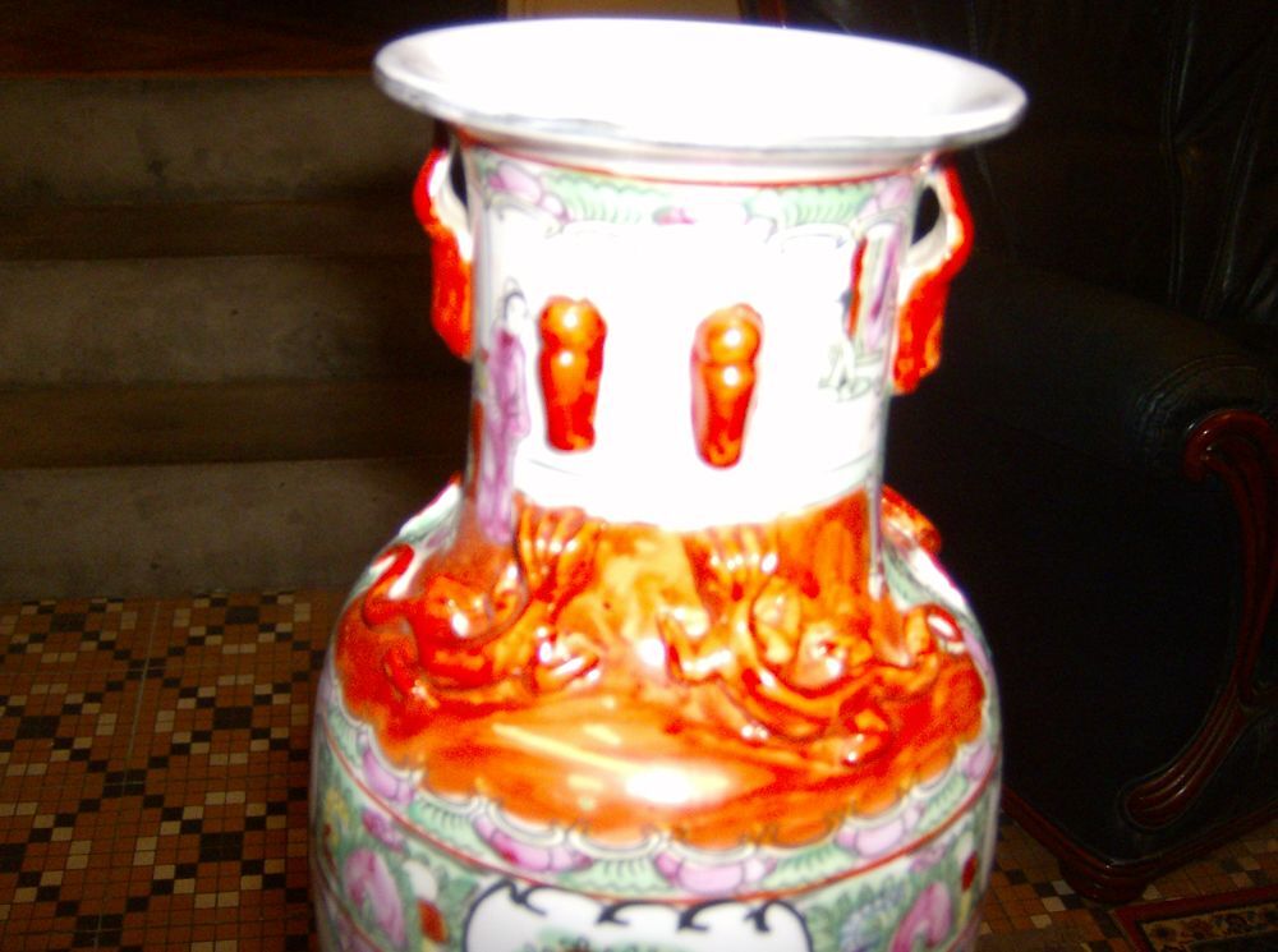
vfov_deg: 39.5
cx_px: 639
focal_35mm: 36
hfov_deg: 51.5
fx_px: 1326
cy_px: 476
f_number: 2.8
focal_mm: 6
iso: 200
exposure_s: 1/60
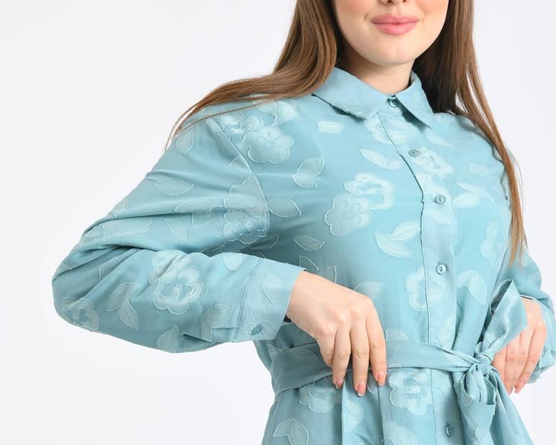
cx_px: 337
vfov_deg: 5.4
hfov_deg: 6.8
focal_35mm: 286
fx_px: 4705
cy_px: 309
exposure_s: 1/125
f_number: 9
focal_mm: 155
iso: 100
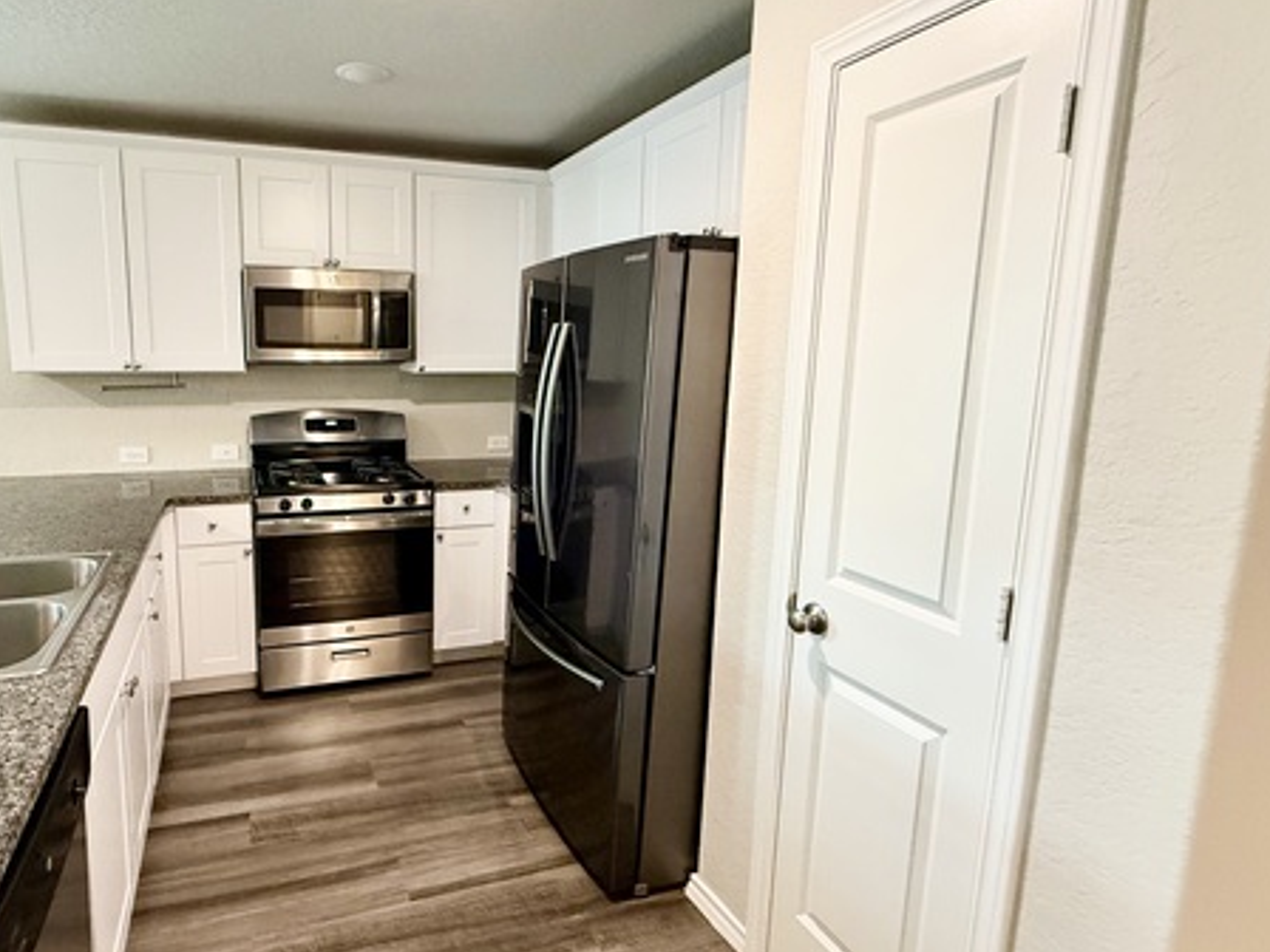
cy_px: 459
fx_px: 734
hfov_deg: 80.1
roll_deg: -0.2
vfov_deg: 66.0
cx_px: 471
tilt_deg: -8.4
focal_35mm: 20
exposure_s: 1/60
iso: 500
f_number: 2.2
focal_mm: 2.22
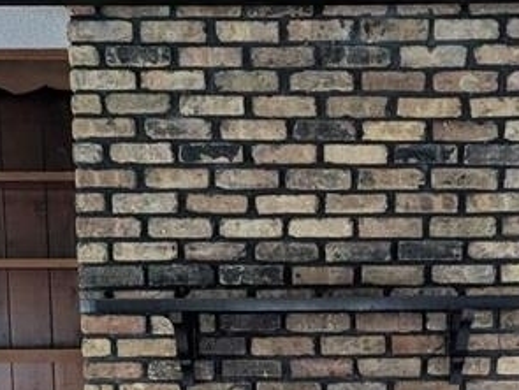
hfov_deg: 36.5
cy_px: 413
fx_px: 781
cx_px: 329
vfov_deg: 26.2
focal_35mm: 52
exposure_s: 1/23.5
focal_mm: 6.81
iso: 544
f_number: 1.85
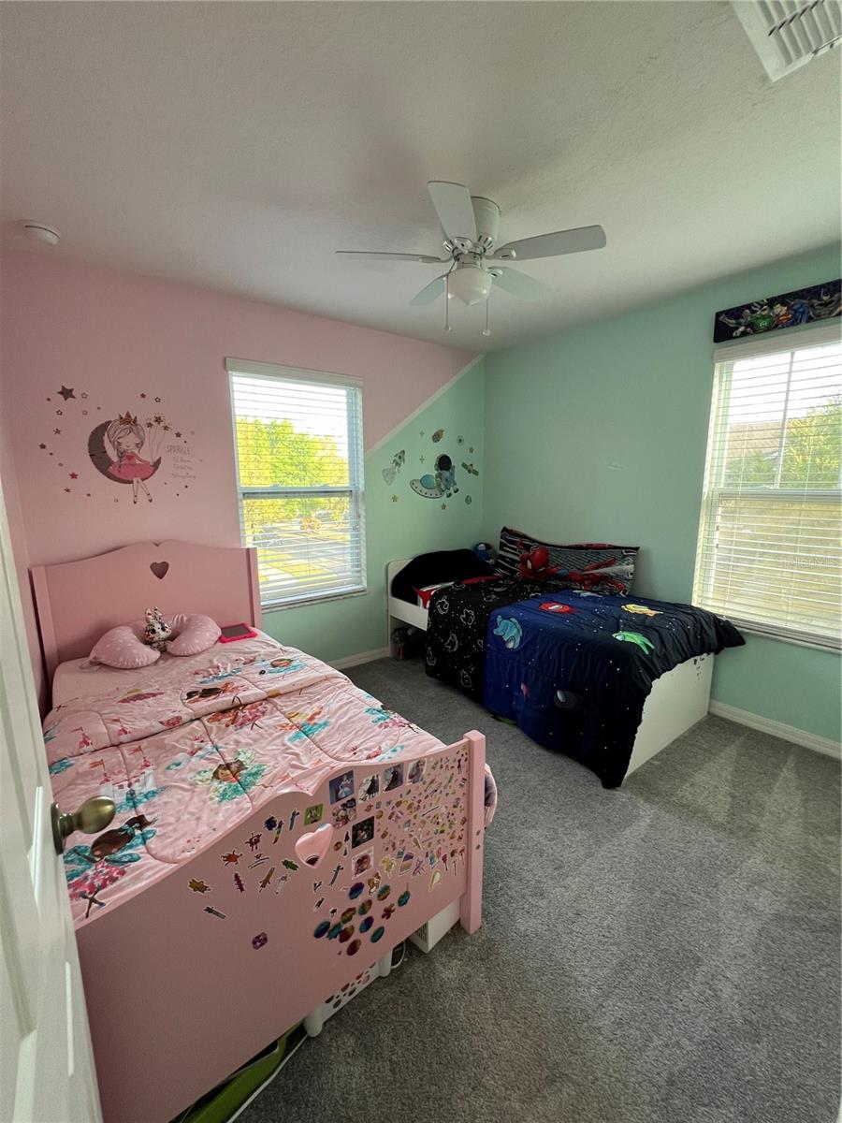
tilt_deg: -9.7
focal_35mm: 13
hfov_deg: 89.9
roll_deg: +0.5
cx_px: 421
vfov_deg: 106.2
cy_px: 562
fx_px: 422
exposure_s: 1/120
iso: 200
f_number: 1.8
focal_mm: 1.57
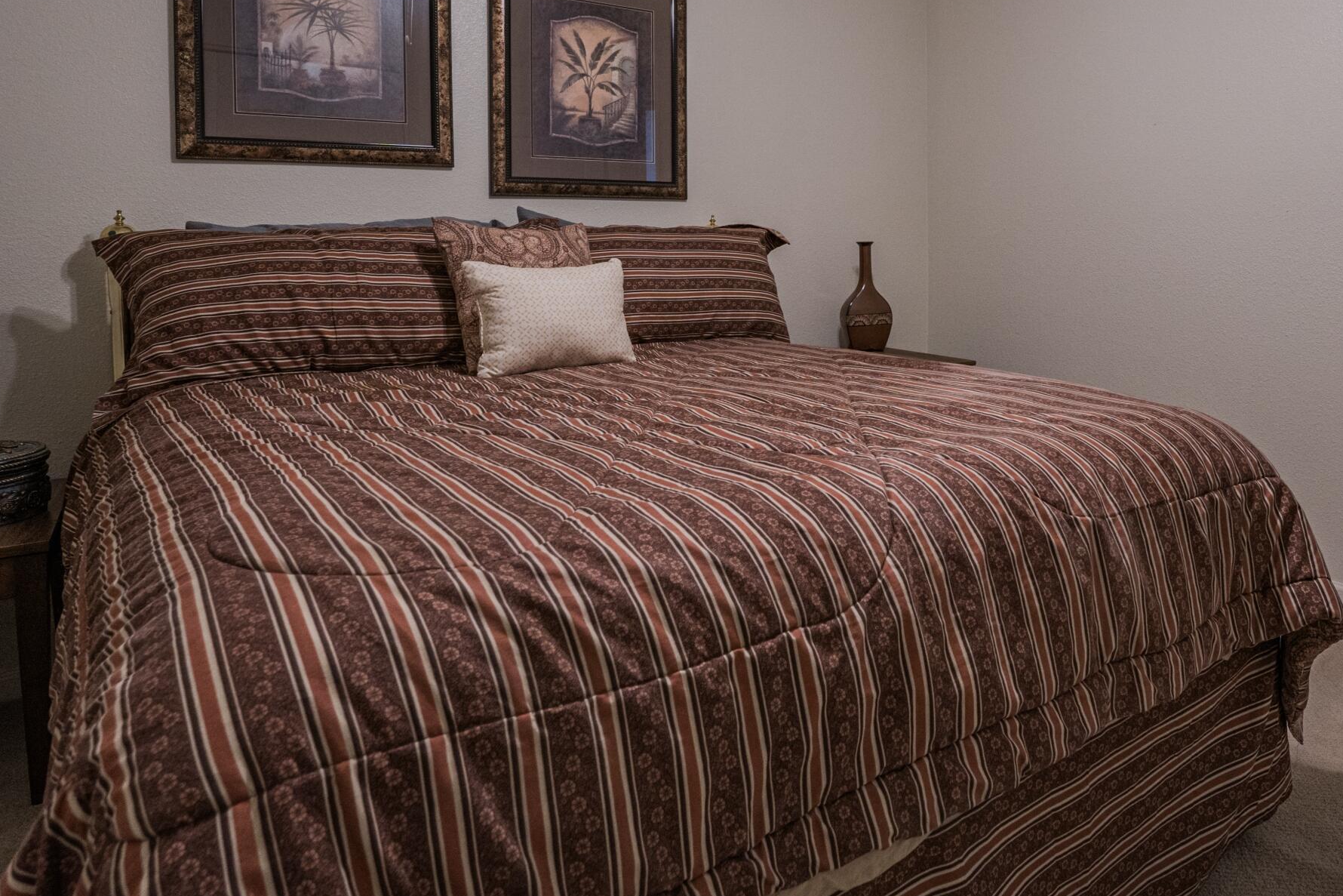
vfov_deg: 51.4
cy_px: 249
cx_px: 927
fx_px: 895
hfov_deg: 70.9
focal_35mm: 24
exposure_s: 1/40
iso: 640
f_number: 6.3
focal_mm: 14
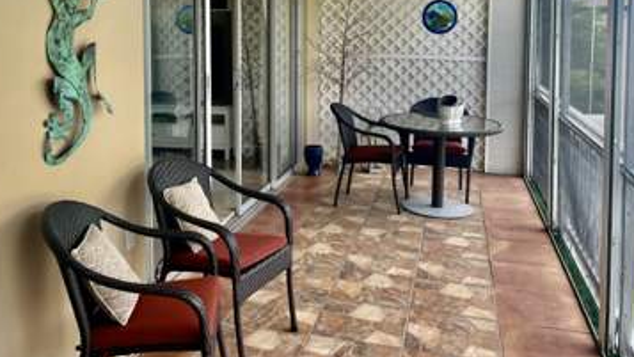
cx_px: 286
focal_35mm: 38
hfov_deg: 52.7
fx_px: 639
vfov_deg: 30.4
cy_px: 68
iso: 40
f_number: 1.6
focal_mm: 5.1
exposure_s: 1/289
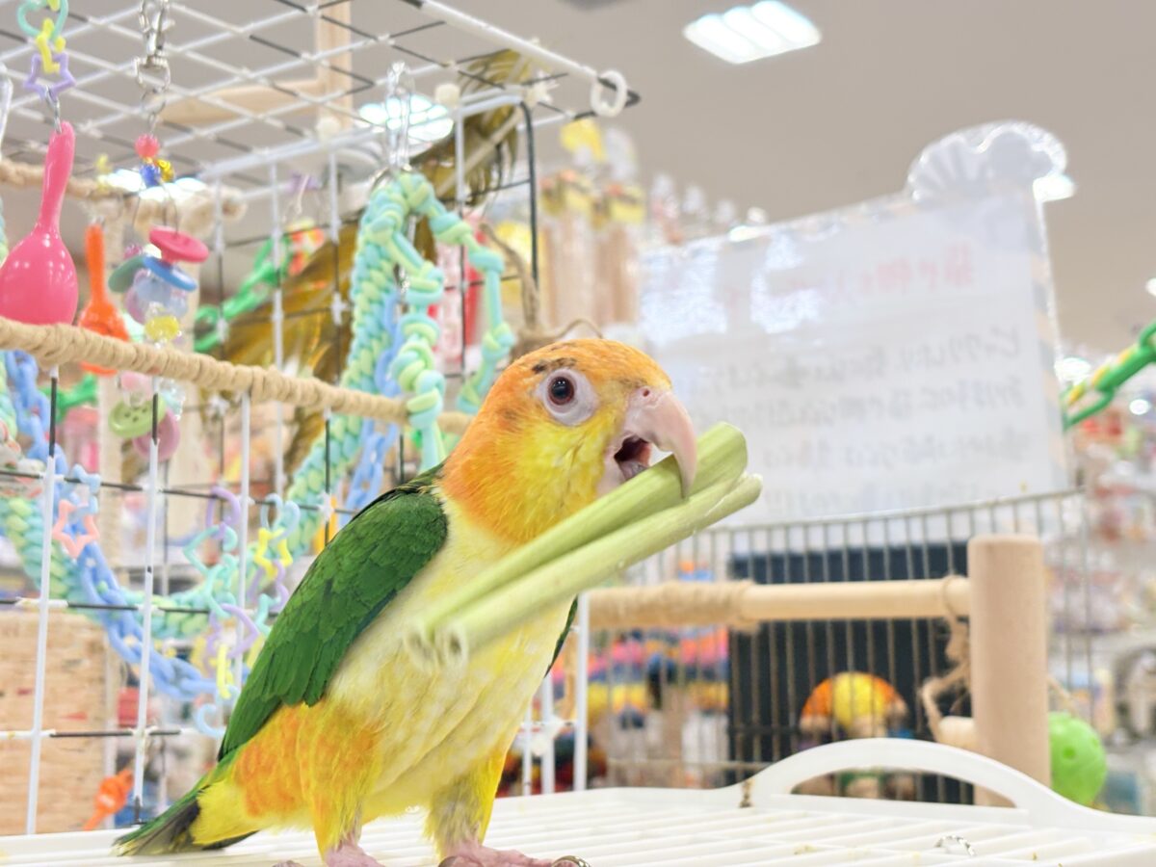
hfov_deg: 36.8
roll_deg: +2.6
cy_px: 434
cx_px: 578
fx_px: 1737
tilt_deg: +12.4
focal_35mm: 52
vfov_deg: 28.0
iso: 64
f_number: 1.6
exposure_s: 1/50
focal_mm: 5.96
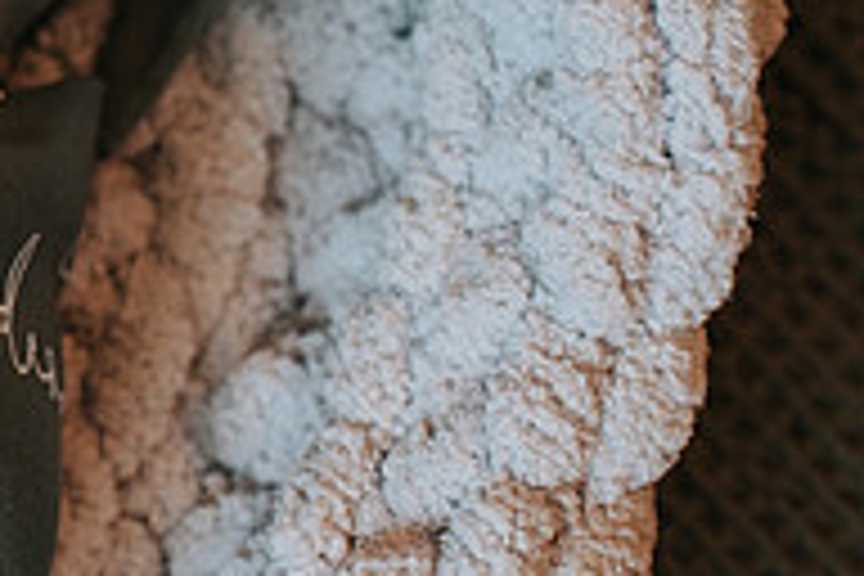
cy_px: -155
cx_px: -252
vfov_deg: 12.5
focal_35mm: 106
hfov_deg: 18.0
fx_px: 2544
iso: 720
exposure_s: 1/250
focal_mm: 35
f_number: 2.8
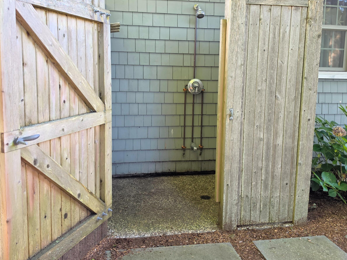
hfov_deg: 61.6
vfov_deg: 48.0
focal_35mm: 29
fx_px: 291
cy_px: 105
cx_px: 165
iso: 100
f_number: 1.4
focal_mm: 6.5
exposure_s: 1/120
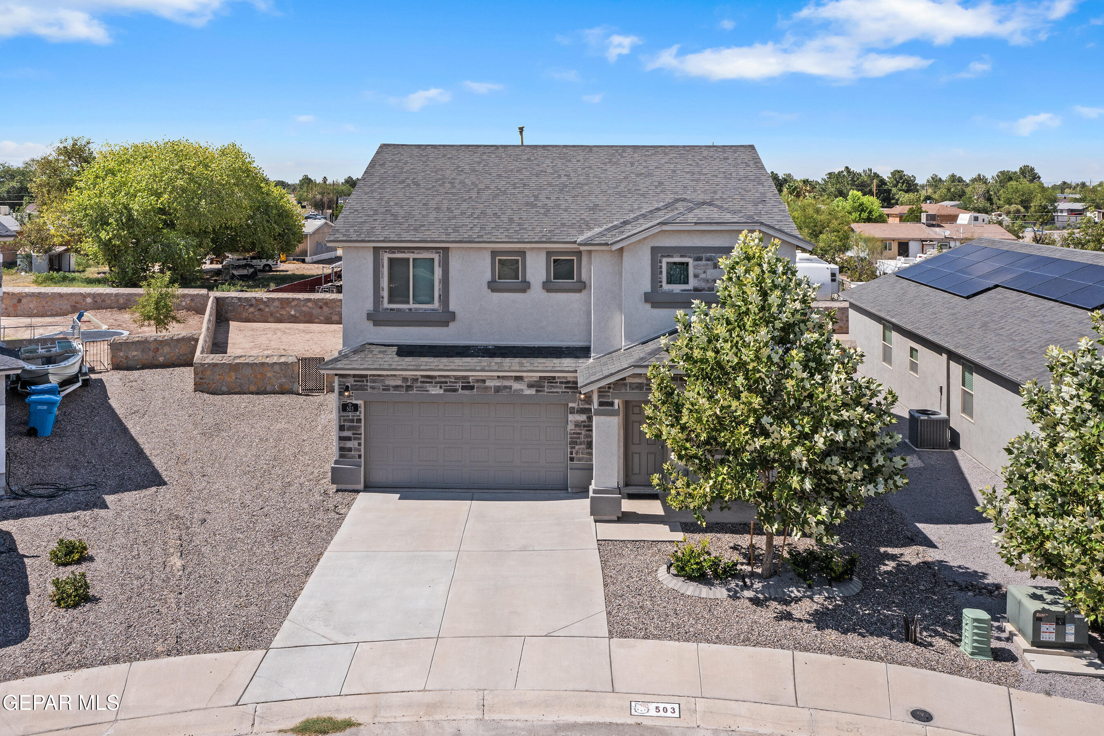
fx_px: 858
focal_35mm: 28
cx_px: 552
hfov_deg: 65.5
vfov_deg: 46.4
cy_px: 368
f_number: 6.3
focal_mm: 10.26
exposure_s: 1/800
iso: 100
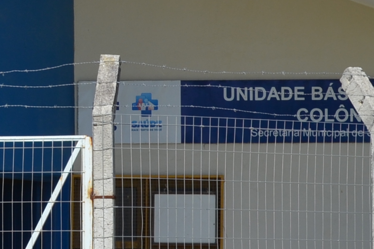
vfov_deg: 6.1
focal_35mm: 225
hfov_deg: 9.1
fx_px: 2337
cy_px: 49
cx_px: -17
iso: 100
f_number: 8
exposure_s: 1/250
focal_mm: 34
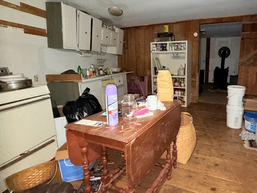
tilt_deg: -9.3
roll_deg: -0.5
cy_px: 82
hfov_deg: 78.4
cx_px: 177
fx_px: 148
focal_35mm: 20
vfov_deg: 65.6
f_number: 2.2
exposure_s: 1/36
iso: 320
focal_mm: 2.22
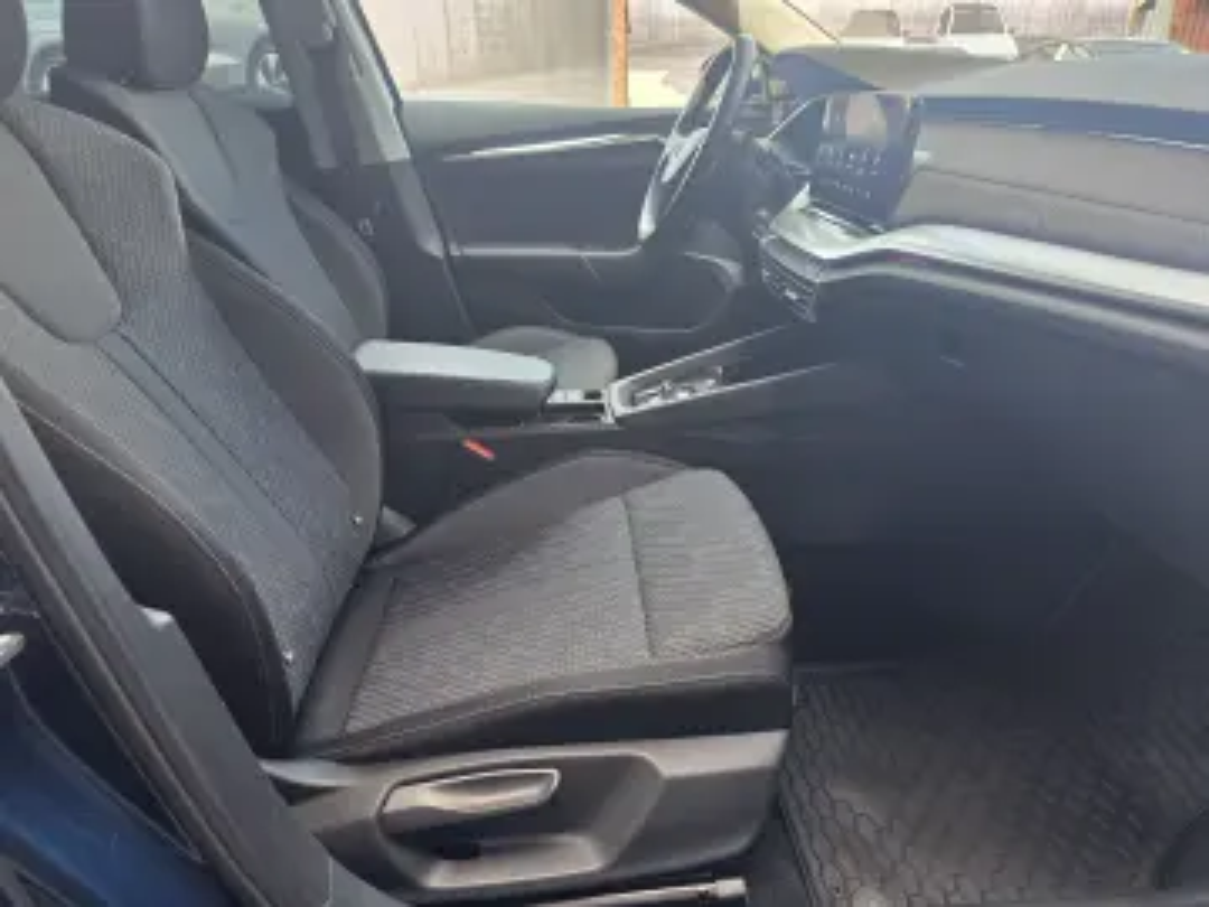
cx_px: 604
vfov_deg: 58.9
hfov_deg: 73.9
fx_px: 803
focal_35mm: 23
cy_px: 454
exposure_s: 1/180
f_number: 1.7
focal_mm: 6.3
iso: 160
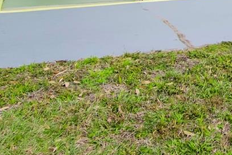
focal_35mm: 65
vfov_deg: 18.3
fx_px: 419
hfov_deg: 26.9
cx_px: 287
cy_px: -85
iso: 500
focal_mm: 11
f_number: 7.1
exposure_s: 1/1600
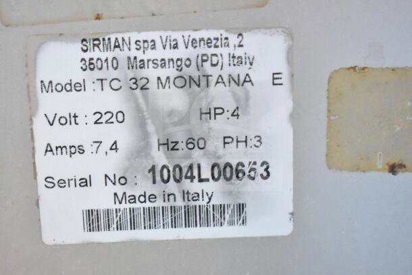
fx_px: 790
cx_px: 206
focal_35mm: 69
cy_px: 138
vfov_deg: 19.7
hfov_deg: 29.2
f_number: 5.3
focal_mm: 46
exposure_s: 1/80
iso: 16000
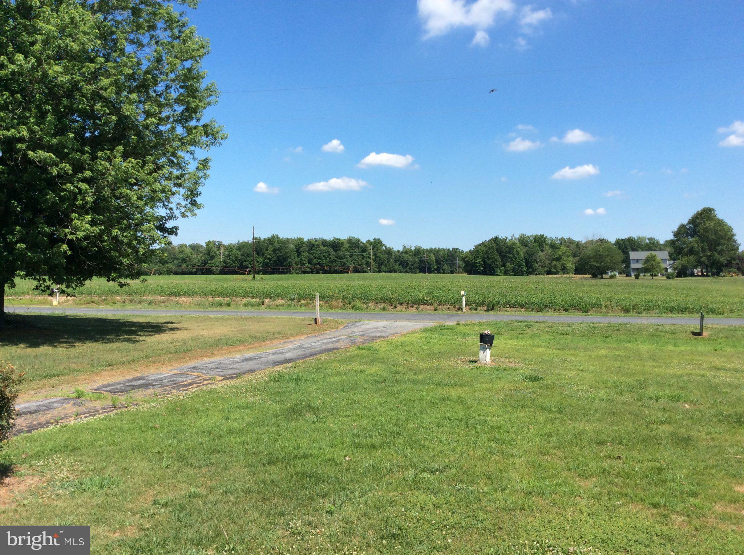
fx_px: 687
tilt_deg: +0.6
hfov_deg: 56.9
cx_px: 372
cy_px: 278
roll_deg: +1.9
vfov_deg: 44.0
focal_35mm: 32
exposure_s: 1/1244
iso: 32
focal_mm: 3.3
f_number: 2.4
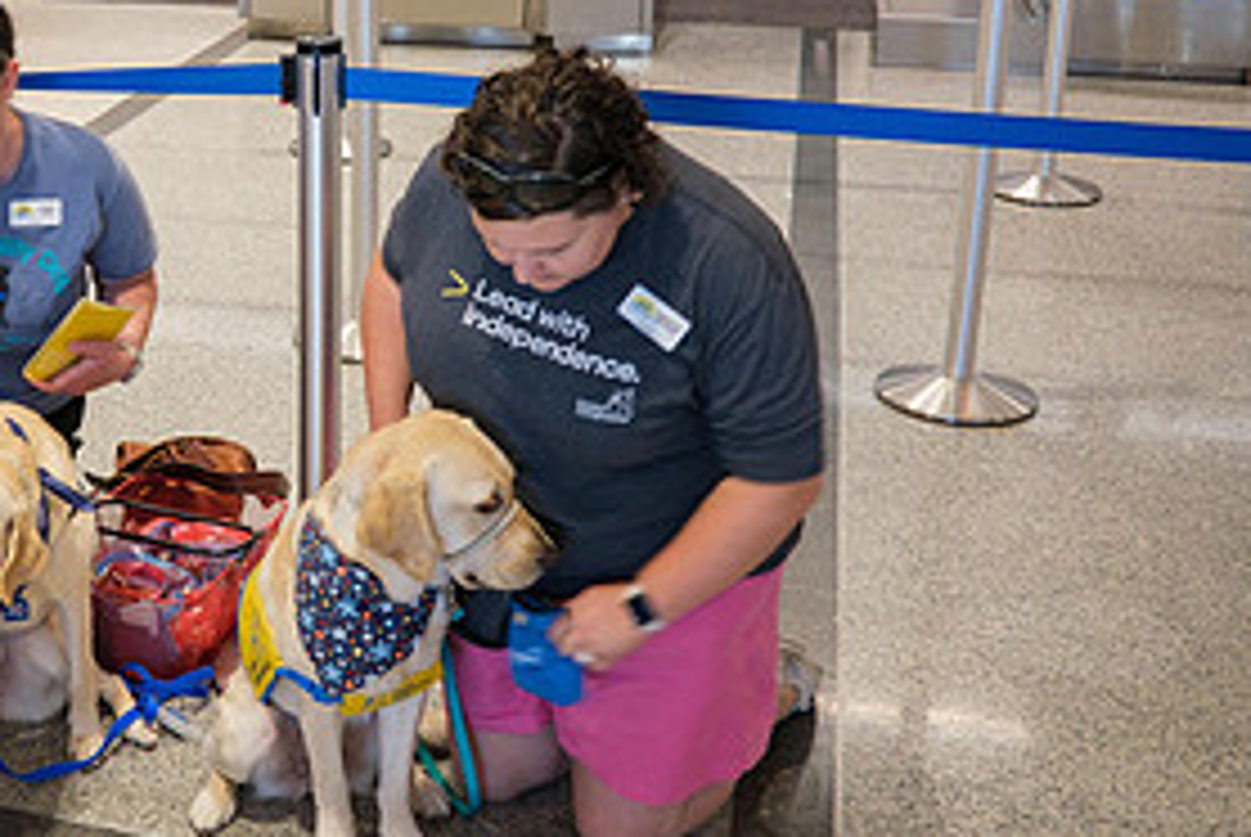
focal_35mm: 50
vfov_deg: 26.8
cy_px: 236
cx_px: 86
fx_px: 1739
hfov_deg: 36.6
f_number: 4
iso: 800
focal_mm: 16
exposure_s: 1/40
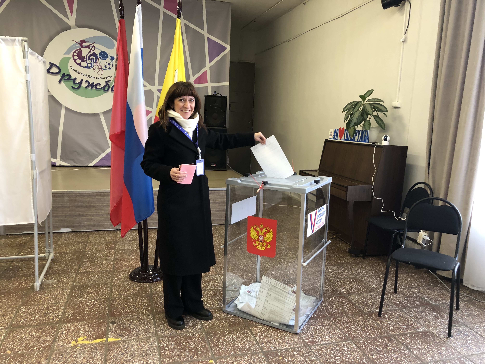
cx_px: 242
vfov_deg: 49.7
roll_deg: -2.2
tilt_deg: -8.6
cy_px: 182
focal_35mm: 28
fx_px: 392
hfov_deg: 63.4
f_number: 1.8
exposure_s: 1/17
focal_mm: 3.99
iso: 50
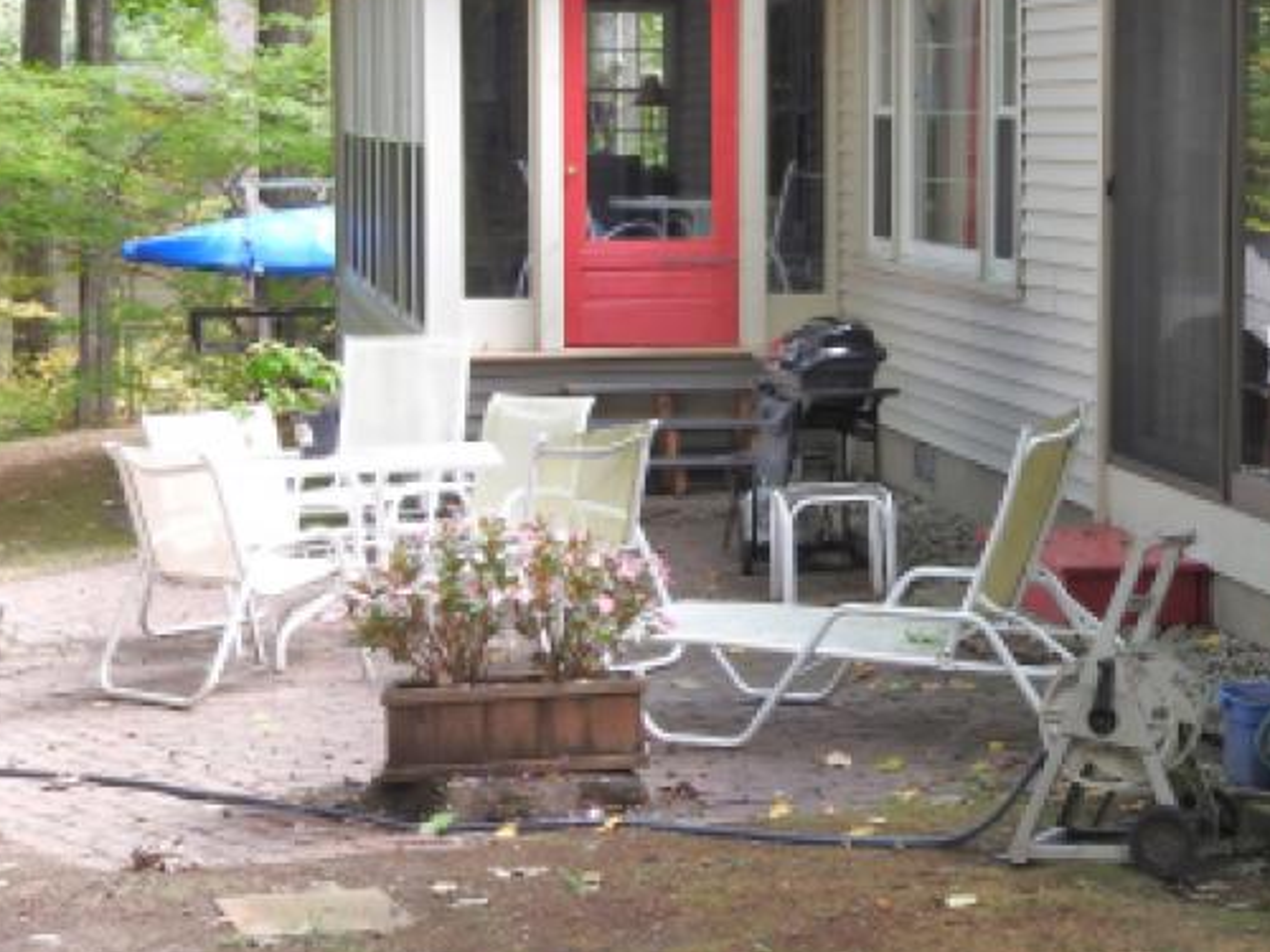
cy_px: 339
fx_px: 3008
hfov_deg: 23.2
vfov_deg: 18.0
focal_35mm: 82
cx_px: 1138
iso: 110
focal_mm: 7.2
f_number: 3.8
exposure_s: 1/30
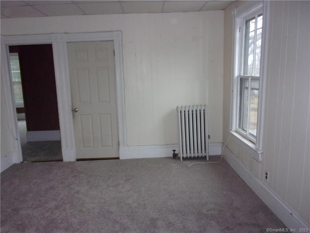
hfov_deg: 63.4
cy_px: 116
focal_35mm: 28
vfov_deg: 49.7
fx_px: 251
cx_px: 155
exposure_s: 1/34
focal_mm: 5.1
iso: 400
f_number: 3.9
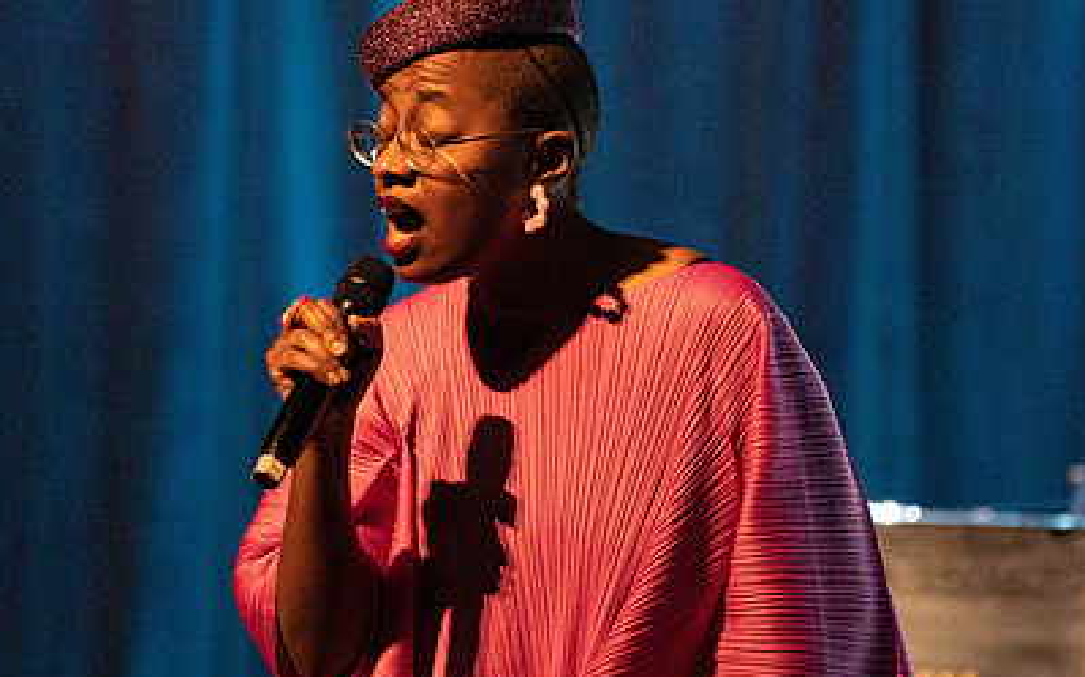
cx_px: 603
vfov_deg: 1.9
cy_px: 323
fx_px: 20513
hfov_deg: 3.0
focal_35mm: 694
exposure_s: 1/250
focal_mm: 397
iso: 4000
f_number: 5.6
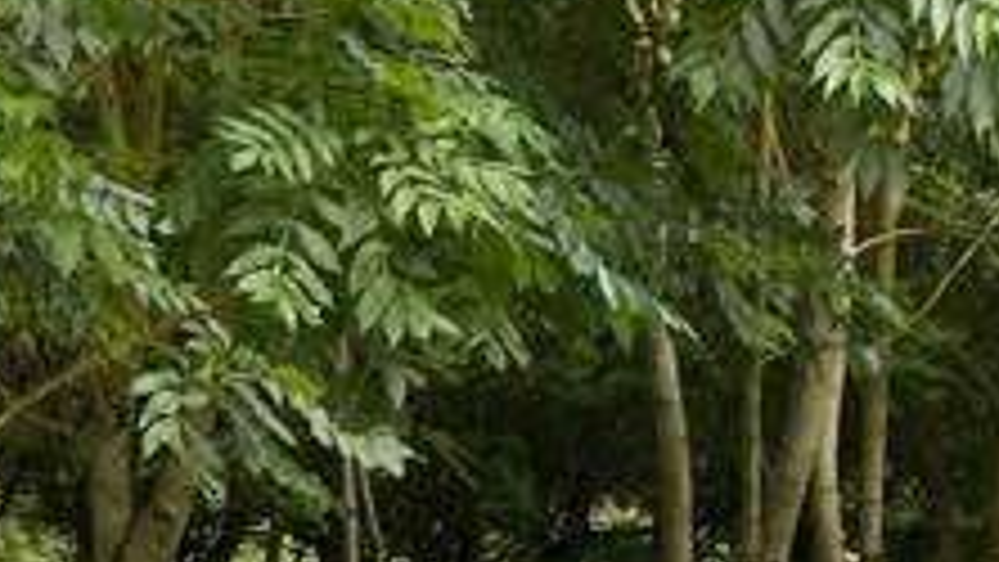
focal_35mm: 204
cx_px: 76
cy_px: 1551
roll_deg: -0.1
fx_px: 5405
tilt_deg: -13.1
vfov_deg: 5.6
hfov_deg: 10.5
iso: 32
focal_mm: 4.25
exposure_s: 1/224
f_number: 1.8
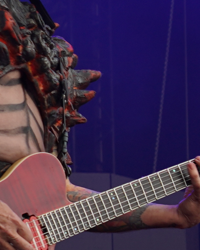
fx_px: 2613
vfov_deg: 5.5
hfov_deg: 4.2
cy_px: 285
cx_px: 568
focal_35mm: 353
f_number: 5
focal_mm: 49
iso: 100
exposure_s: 1/80
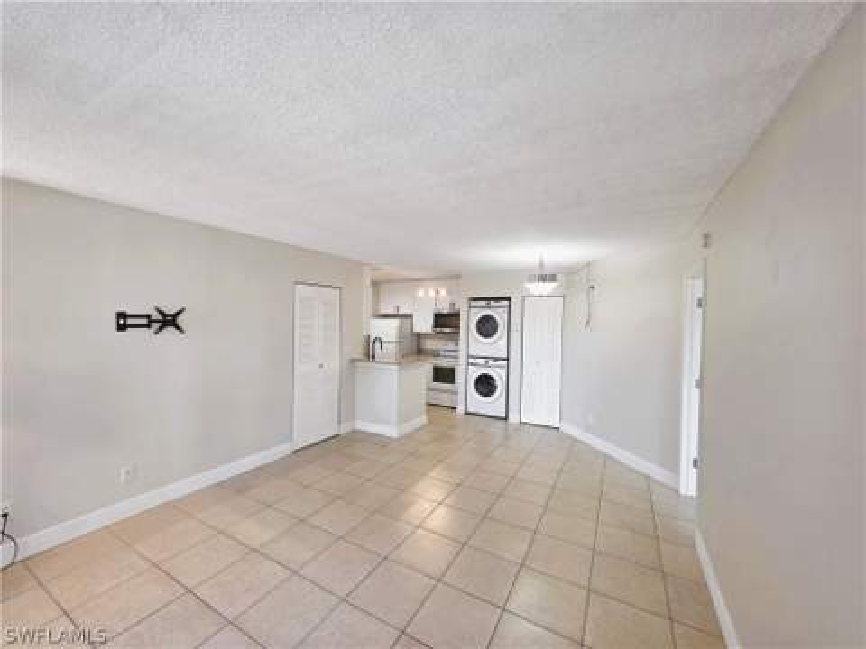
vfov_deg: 89.9
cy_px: 324
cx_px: 433
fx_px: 325
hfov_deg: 106.2
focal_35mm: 13
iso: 100
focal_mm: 2.2
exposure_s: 1/120
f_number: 1.9
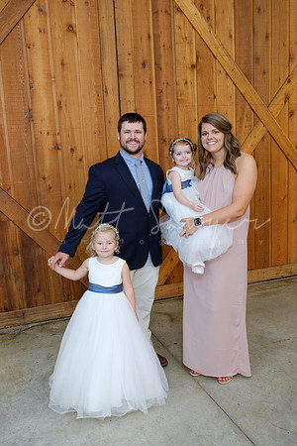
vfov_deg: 58.7
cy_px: 223
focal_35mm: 32
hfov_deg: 41.1
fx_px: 396
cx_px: 148
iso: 1000
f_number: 3.6
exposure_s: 1/30
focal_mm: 21.3
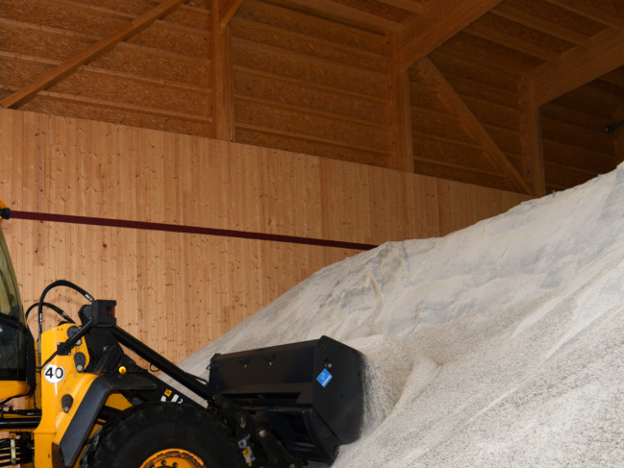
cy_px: 372
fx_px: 577
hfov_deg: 55.5
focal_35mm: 32
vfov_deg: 42.3
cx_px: 202
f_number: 5.6
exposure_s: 1/125
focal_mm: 18
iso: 900
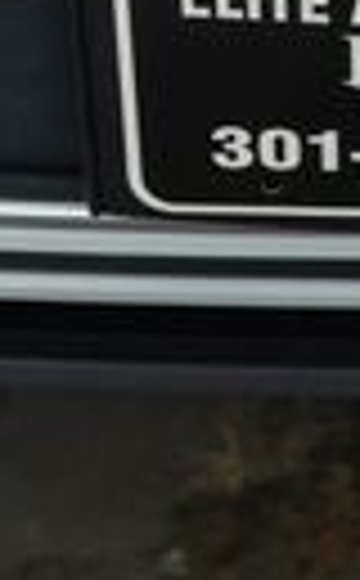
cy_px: -182
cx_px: 459
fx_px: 2242
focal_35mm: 142
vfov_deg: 14.1
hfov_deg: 9.0
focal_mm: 28
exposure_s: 1/50
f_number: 3.2
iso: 200
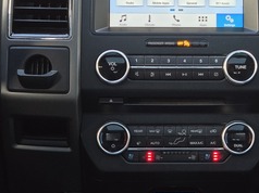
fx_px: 912
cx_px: 176
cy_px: 24
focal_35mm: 122
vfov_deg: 12.1
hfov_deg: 16.1
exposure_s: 1/120
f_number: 2.4
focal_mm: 7
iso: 125
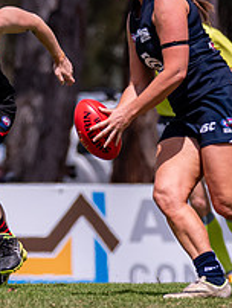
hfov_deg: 1.0
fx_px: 13795
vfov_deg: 1.3
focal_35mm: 1547
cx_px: -96
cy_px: 110
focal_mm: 360
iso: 800
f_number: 6.3
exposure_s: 1/4000
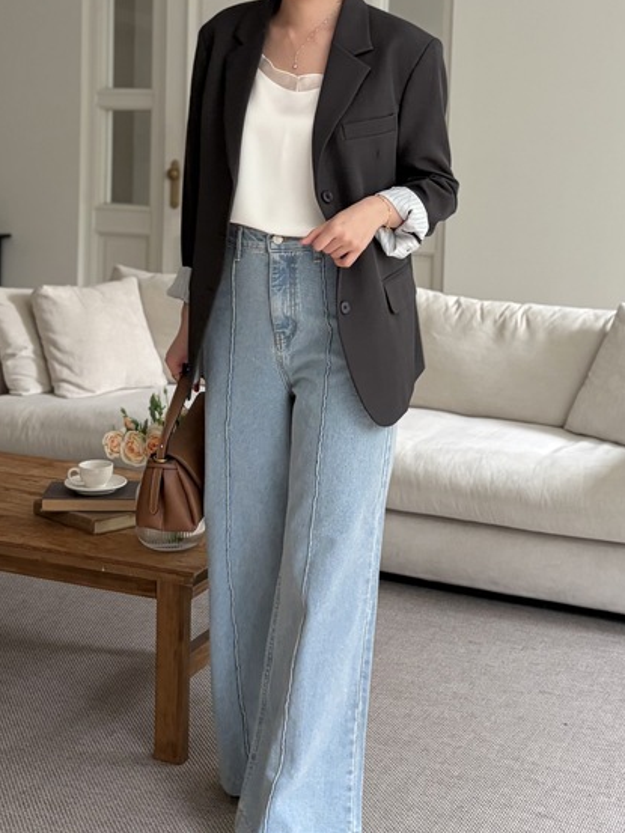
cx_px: 390
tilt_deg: -2.5
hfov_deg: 30.8
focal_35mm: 47
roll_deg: -2.0
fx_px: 1131
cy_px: 279
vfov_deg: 39.9
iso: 125
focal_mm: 5.96
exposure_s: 1/100
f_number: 1.6
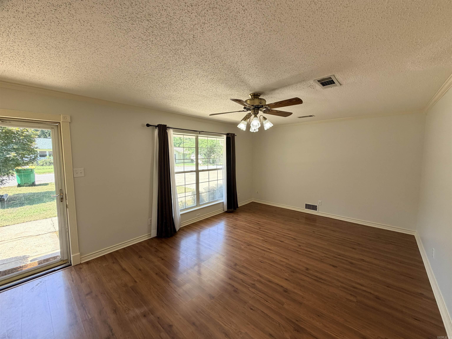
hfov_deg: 102.1
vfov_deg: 85.7
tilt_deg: -5.4
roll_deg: +0.6
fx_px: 183
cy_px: 170
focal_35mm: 14
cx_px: 226
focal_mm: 2.22
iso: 80
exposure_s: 1/120
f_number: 2.2
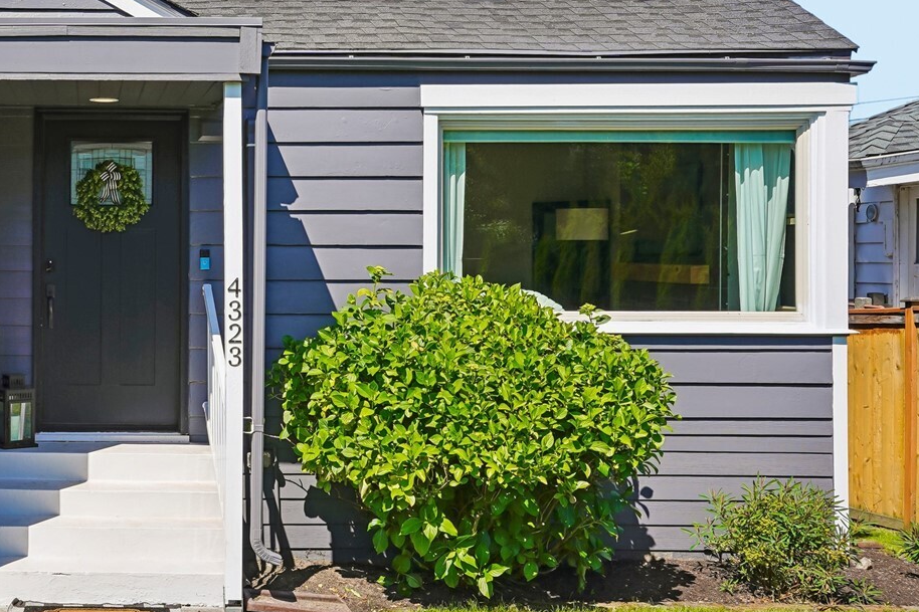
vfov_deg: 25.9
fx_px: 1327
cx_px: 94
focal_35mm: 52
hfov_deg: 35.9
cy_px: 239
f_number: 8
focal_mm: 28
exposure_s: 1/250
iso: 100
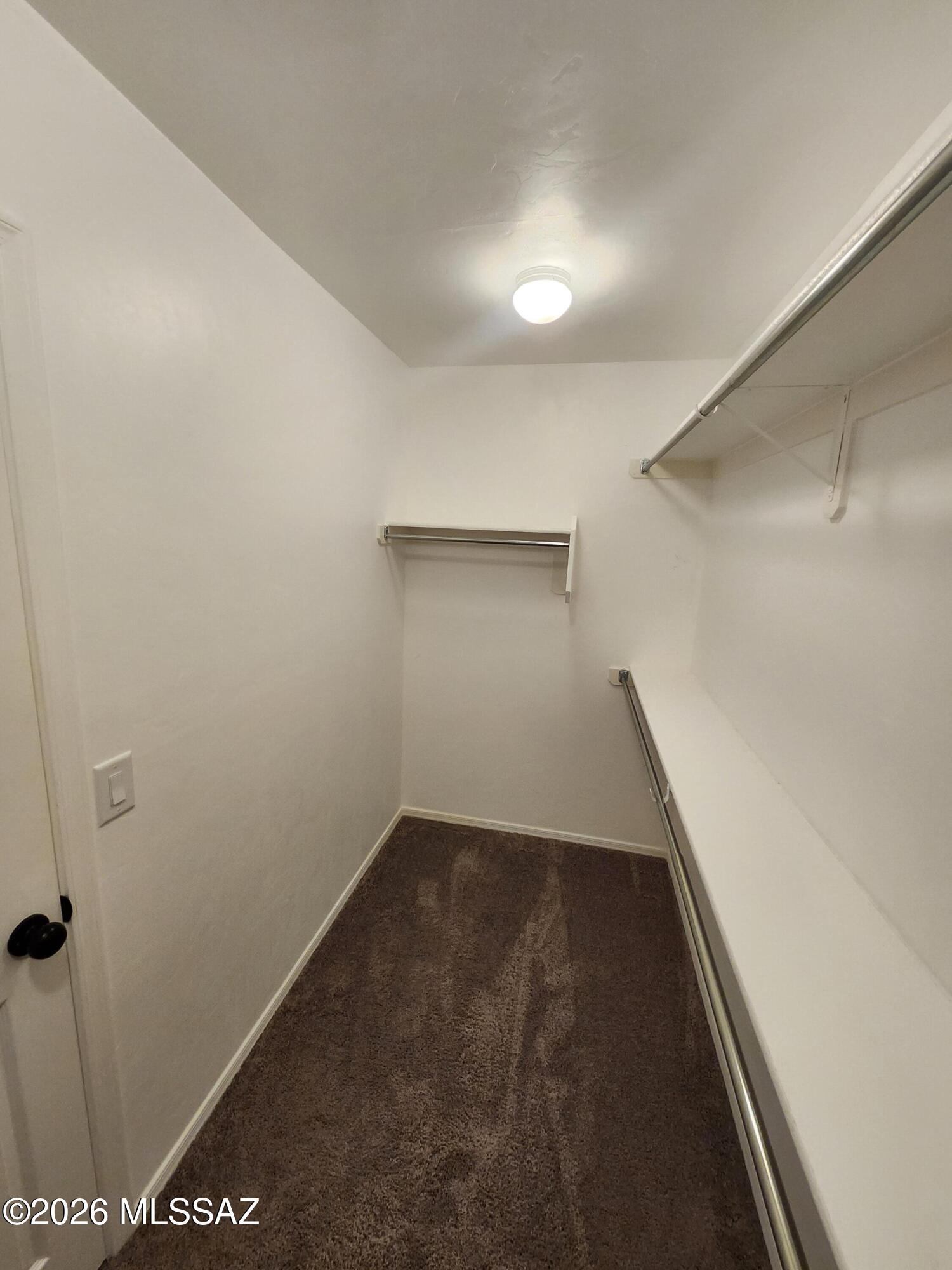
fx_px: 477
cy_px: 635
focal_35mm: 13
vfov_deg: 106.2
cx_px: 476
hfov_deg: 89.9
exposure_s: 1/60
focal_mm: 1.74
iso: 200
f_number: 2.2
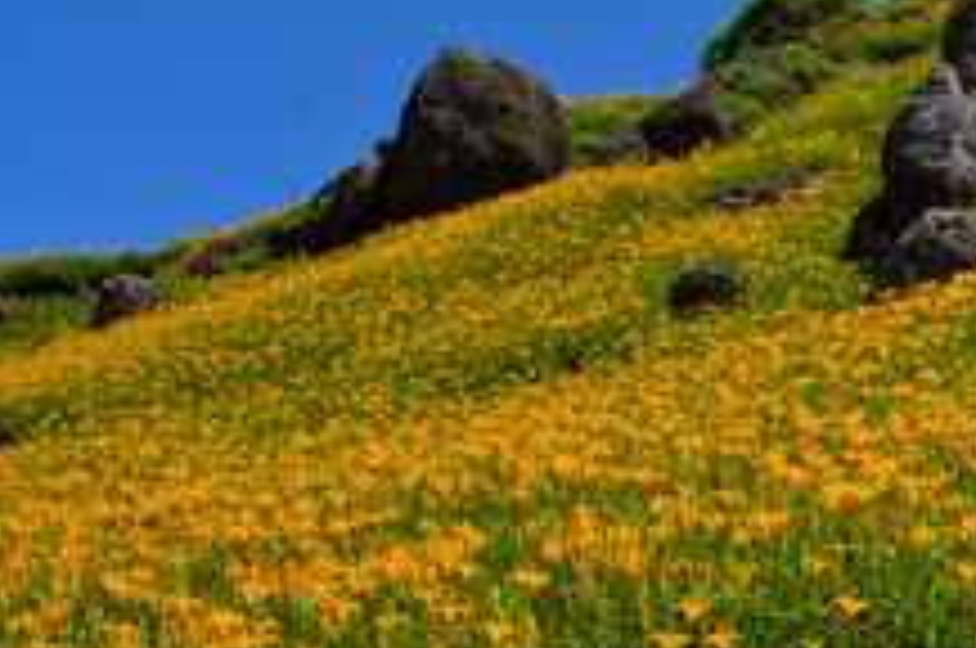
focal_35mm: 81
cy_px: 410
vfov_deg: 16.8
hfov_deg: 23.9
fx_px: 2193
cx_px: 1007
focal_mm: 26
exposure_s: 1/500
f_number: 11
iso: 400
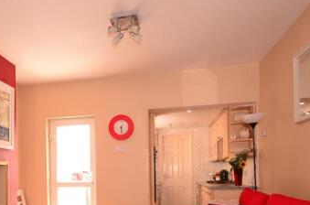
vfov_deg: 39.3
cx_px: 99
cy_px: 165
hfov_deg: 57.4
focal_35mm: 32
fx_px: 275
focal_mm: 11
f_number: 4.2
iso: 200
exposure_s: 1/20
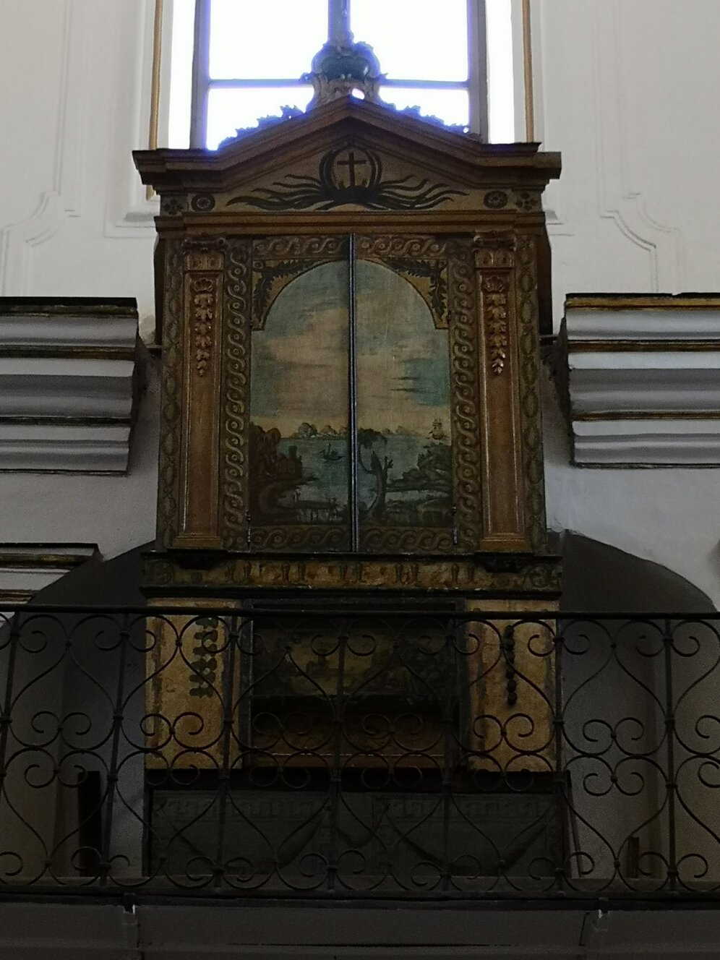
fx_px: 2912
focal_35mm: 105
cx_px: 360
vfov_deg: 18.7
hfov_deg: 14.1
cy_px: 480
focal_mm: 3.95
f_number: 1.8
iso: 100
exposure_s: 1/50
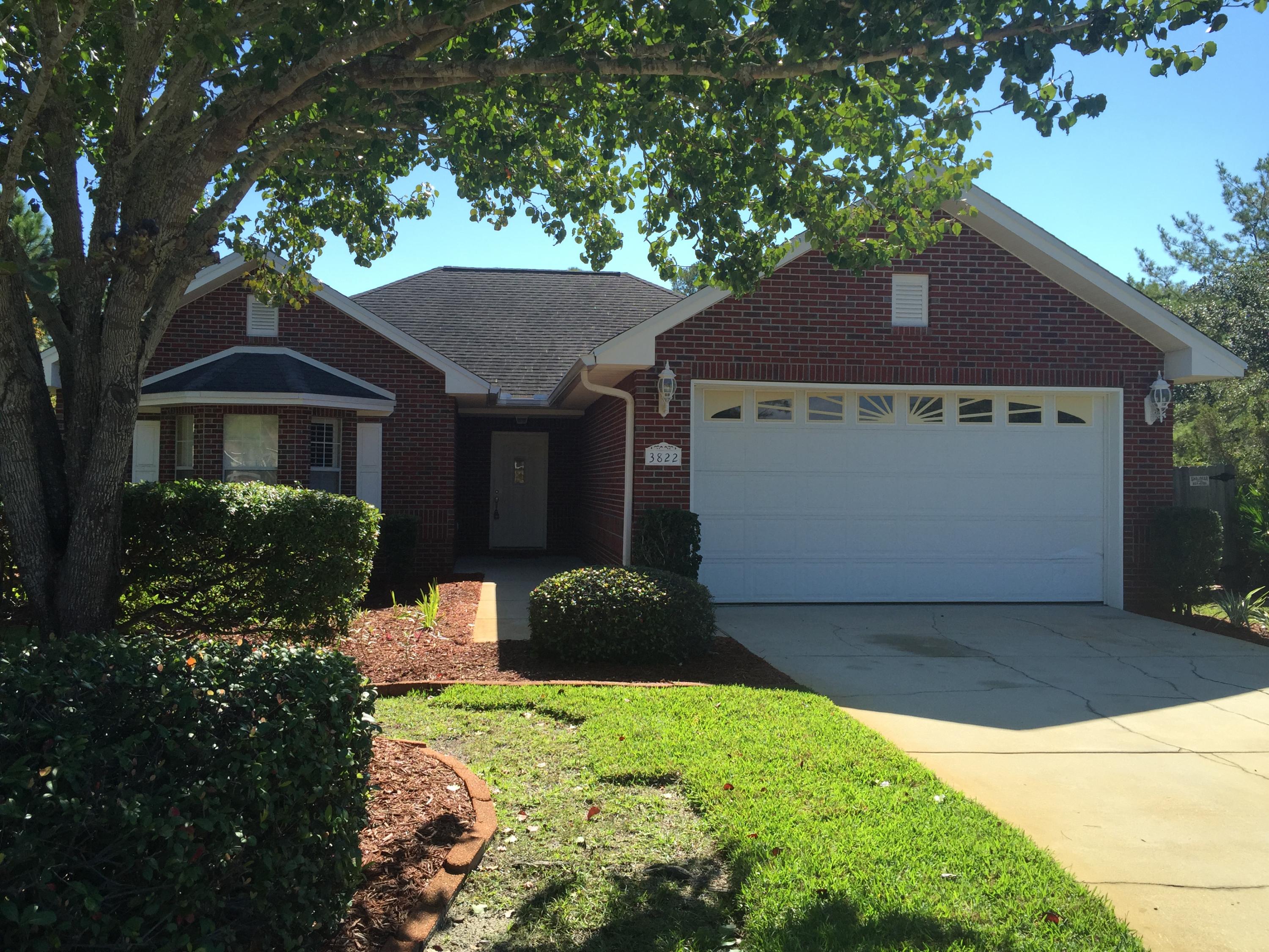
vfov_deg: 48.2
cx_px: 634
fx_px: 1063
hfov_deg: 61.7
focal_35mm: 29
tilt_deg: -1.3
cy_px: 476
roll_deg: -1.1
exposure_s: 1/1068
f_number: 2.2
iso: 32
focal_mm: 4.15
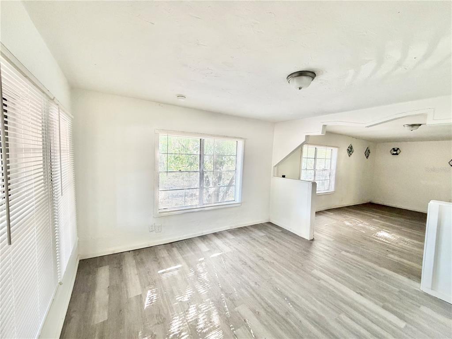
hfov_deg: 102.1
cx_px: 226
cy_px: 170
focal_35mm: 14
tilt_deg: -3.9
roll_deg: -1.8
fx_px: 183
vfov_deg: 85.7
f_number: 2.2
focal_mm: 2.22
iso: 320
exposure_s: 1/98
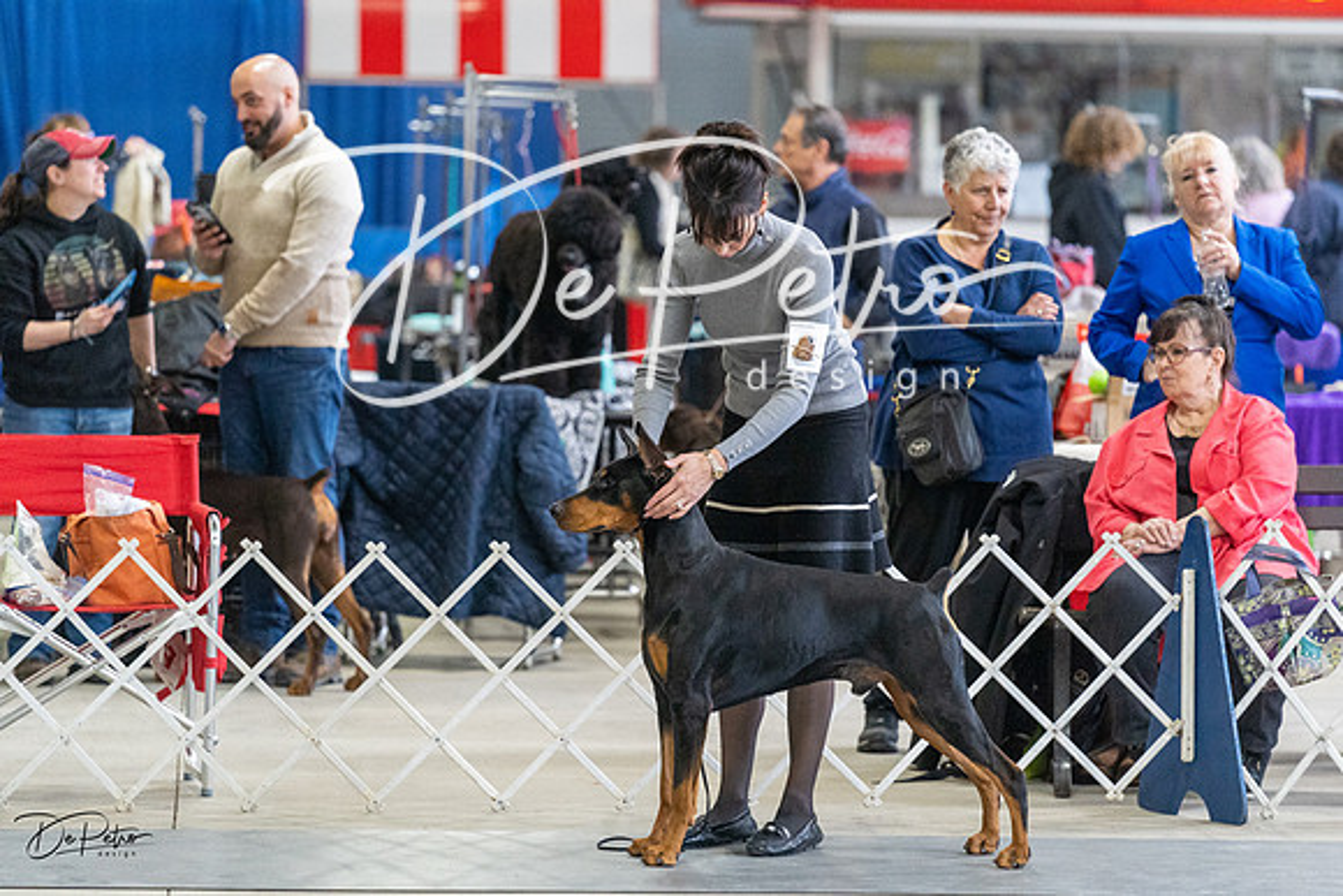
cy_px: 448
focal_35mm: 200
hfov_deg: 10.3
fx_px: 7463
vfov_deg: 6.9
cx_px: 672
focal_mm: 200
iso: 6400
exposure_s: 1/320
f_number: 4
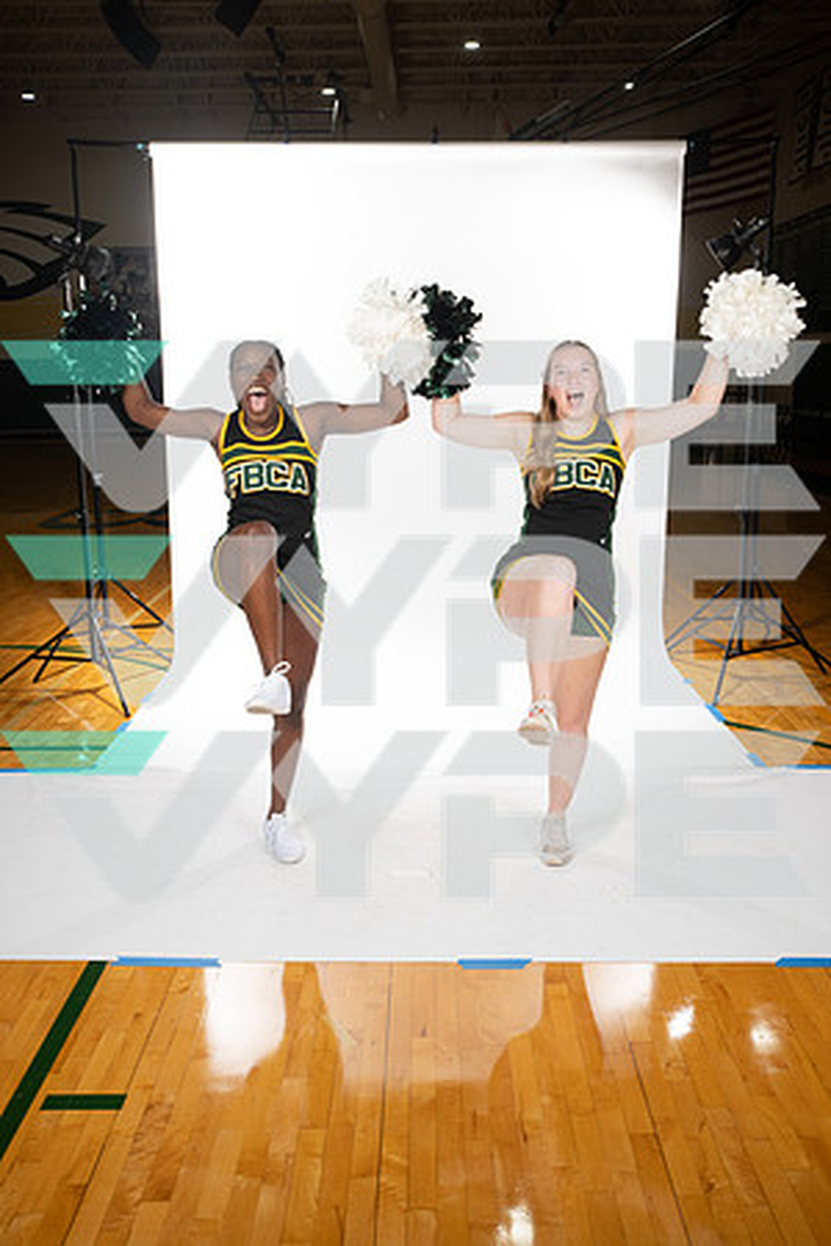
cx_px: 416
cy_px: 623
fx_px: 1177
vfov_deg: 55.8
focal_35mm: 34
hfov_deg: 38.9
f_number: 8
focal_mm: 34
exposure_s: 1/400
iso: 640
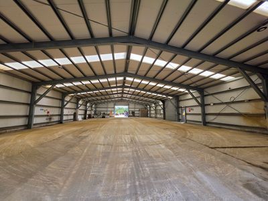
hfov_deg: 106.2
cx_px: 134
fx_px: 101
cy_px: 100
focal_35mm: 13
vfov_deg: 89.9
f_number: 1.9
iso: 32
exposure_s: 1/652
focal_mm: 2.2
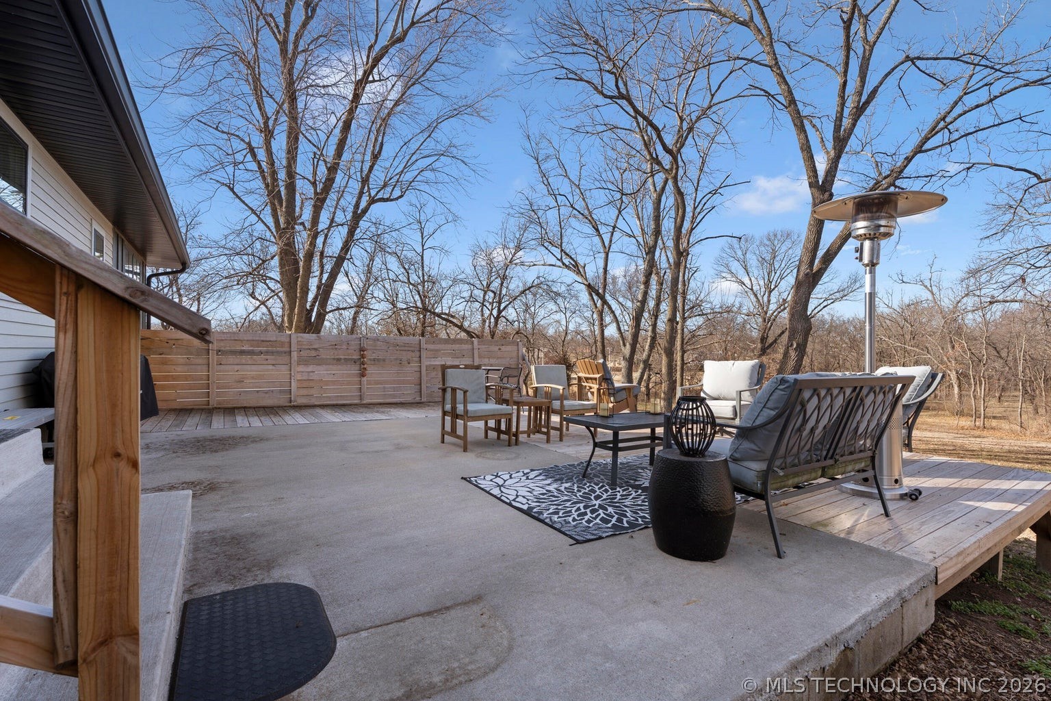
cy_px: 350
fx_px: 467
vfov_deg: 73.7
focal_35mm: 16
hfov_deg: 96.7
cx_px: 526
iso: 160
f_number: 8
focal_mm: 16
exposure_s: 1/60
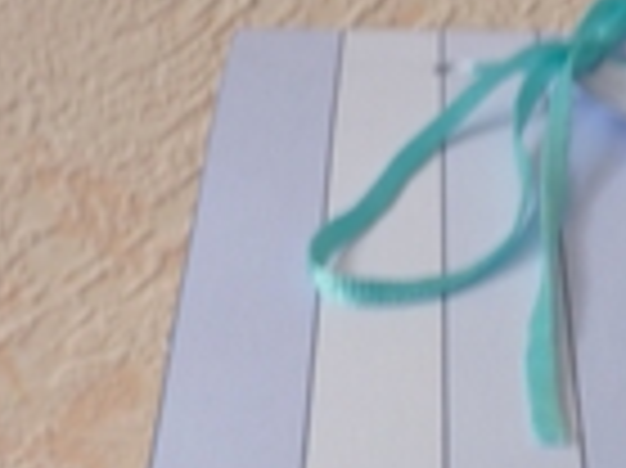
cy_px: 547
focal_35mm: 81
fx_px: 1464
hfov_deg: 23.8
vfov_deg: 17.4
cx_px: 500
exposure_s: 1/10
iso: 80
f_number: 3.3
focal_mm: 4.1
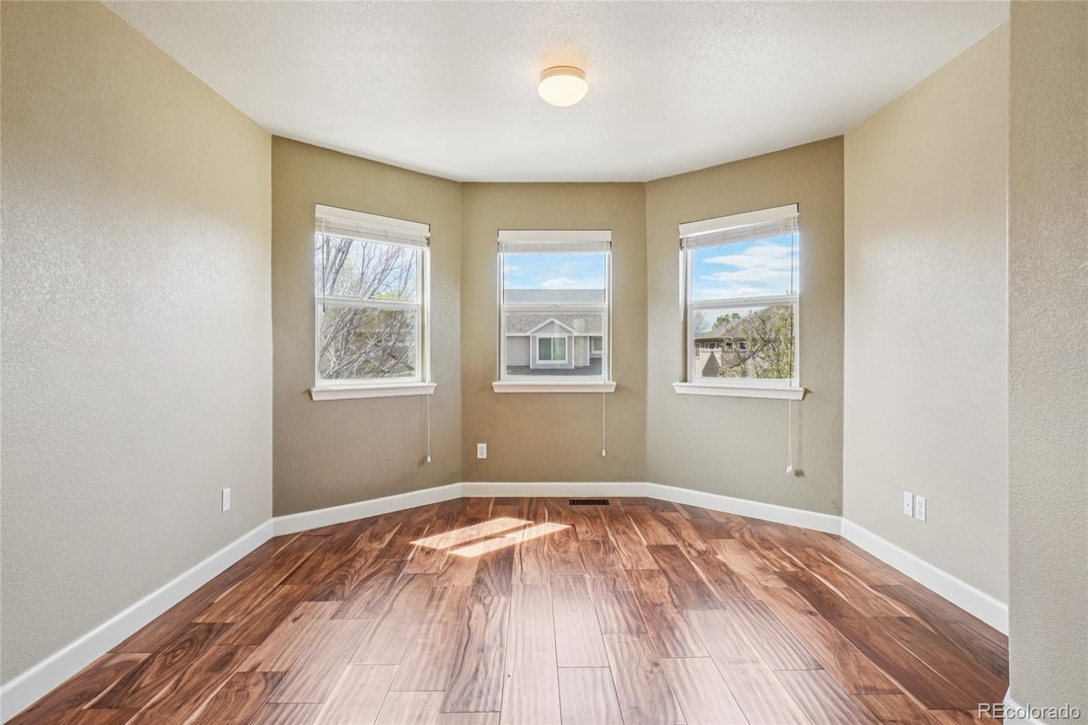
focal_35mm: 20
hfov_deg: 85.4
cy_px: 362
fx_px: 589
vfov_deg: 63.2
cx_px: 544
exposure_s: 1/60
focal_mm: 13
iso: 400
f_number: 8
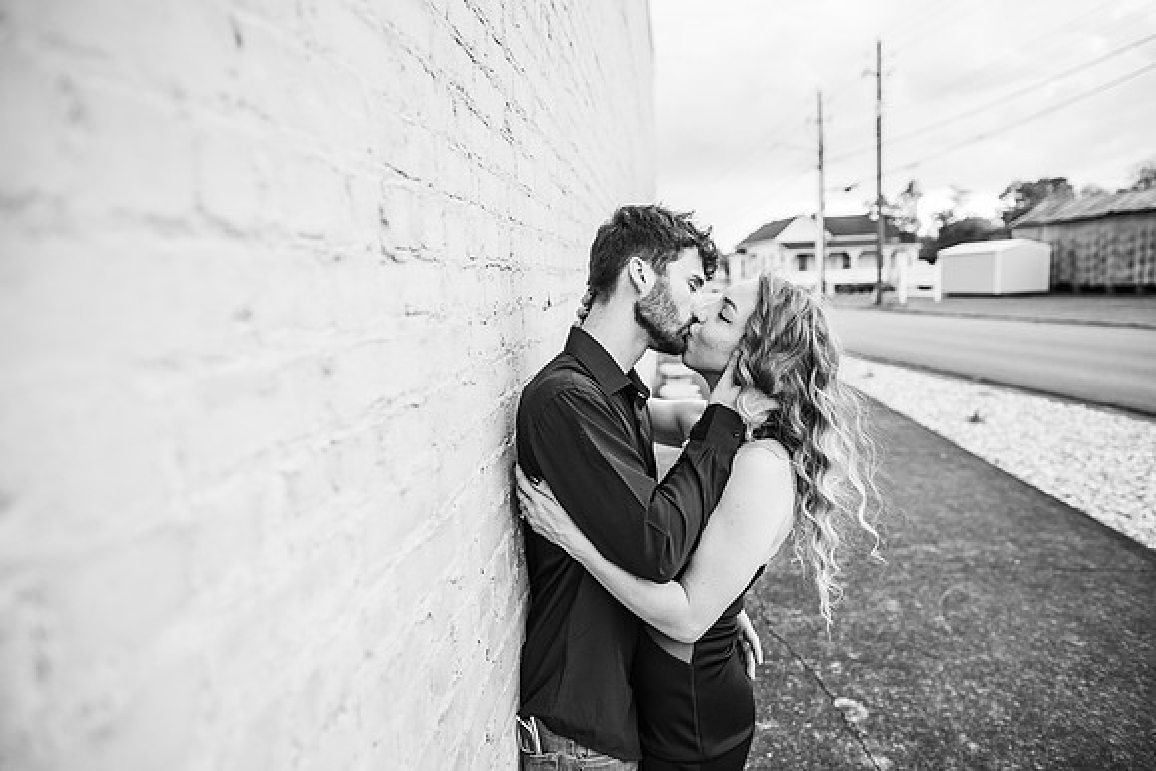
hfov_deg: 73.7
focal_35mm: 24
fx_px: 771
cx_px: 578
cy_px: 386
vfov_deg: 53.2
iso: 250
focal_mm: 24
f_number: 2.8
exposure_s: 1/640
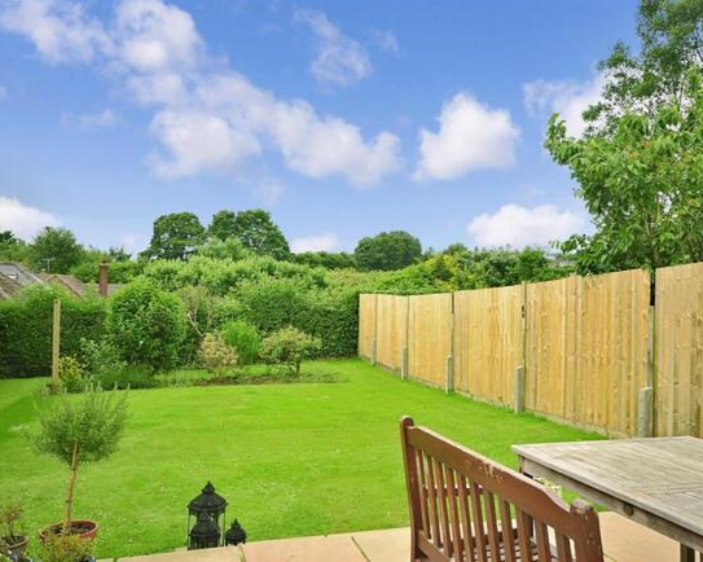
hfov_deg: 52.7
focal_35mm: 34
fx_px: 707
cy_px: 280
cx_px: 391
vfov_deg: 43.3
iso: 200
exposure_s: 1/160
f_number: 7.1
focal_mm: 20
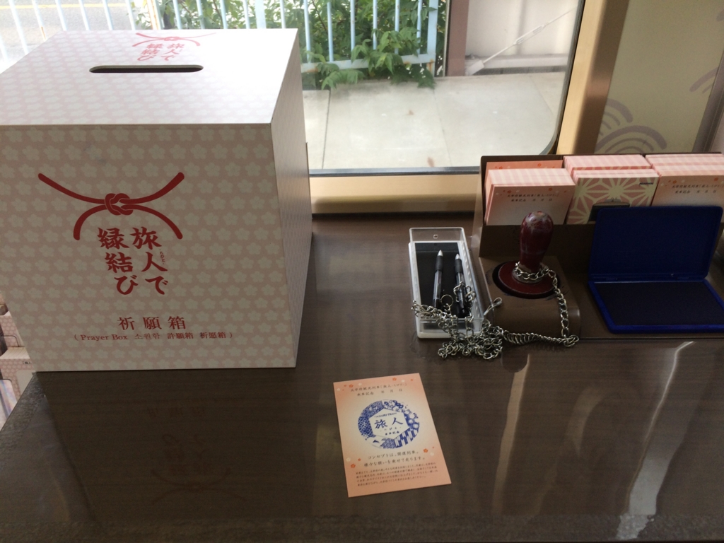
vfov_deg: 48.2
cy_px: 272
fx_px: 607
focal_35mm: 29
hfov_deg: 61.7
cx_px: 362
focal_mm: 4.15
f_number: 2.2
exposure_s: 1/120
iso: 64
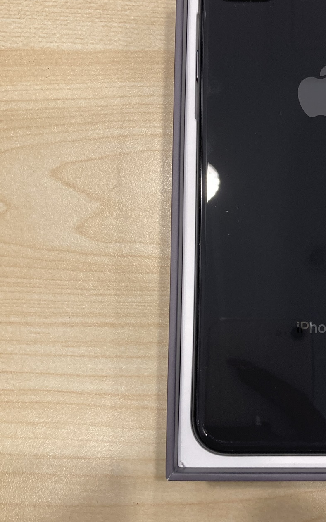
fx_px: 668
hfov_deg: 26.3
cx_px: 304
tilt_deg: -82.2
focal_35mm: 47
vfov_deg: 42.7
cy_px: 257
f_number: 1.8
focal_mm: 3.99
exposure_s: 1/120
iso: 40
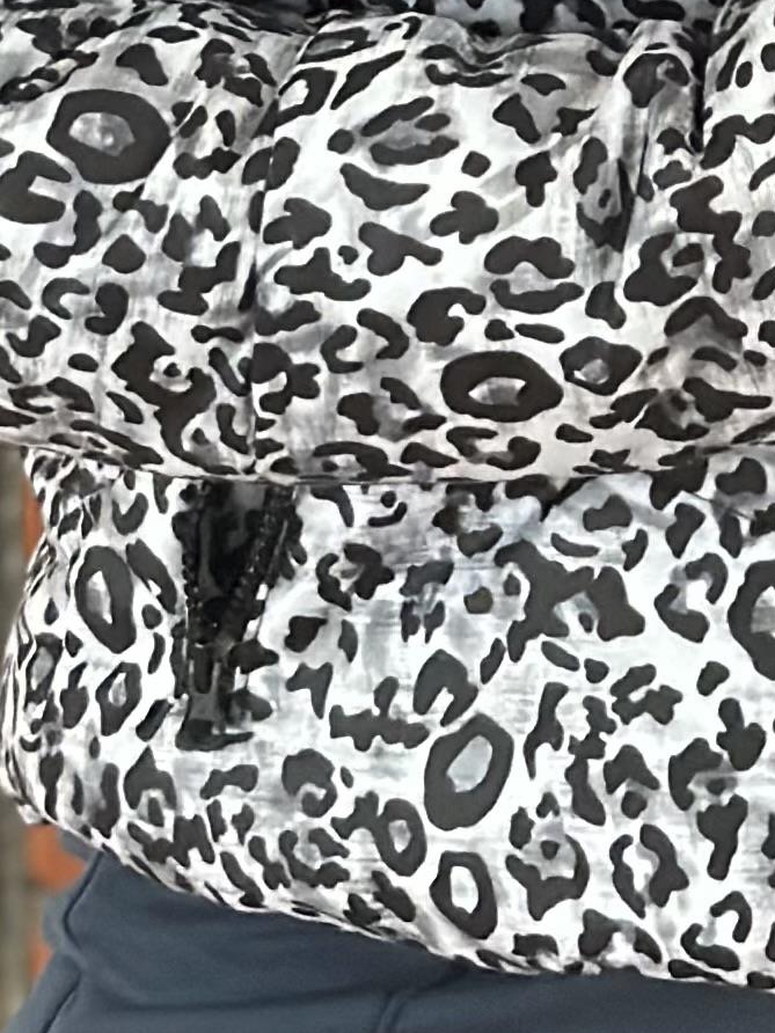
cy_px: -455
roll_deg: +1.8
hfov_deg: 6.8
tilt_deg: -17.1
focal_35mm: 217
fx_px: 6478
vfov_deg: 8.9
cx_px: 899
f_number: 1.78
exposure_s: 1/30
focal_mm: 6.86
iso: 800
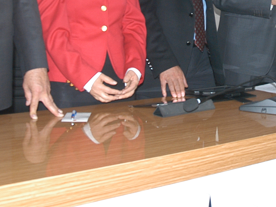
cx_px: 226
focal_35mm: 66
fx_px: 529
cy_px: -6
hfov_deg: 28.5
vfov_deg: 21.3
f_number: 4
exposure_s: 1/60
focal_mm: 17
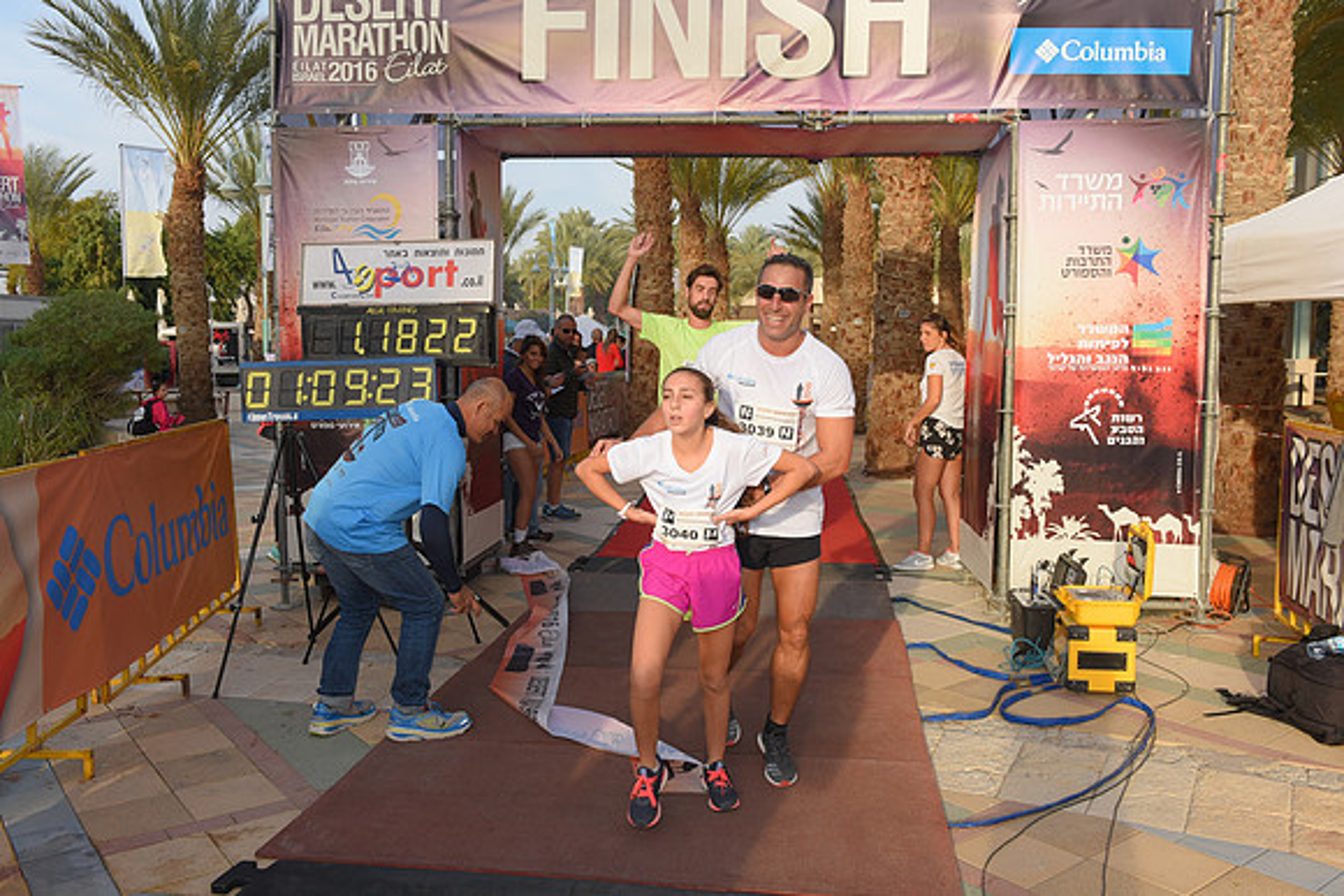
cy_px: 448
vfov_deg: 45.0
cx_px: 672
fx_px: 1083
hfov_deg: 63.6
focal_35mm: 29
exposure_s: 1/320
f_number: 6.3
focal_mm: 29
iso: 160
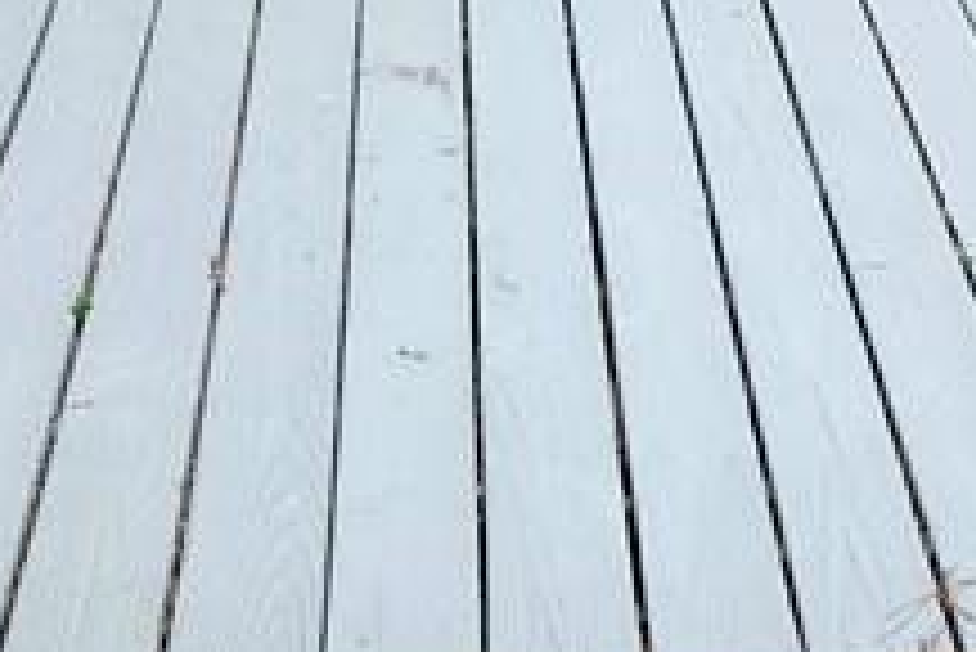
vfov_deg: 11.8
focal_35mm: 113
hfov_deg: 17.4
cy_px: -229
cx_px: 1102
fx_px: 3065
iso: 80
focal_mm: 5.4
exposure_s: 1/7075
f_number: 1.8
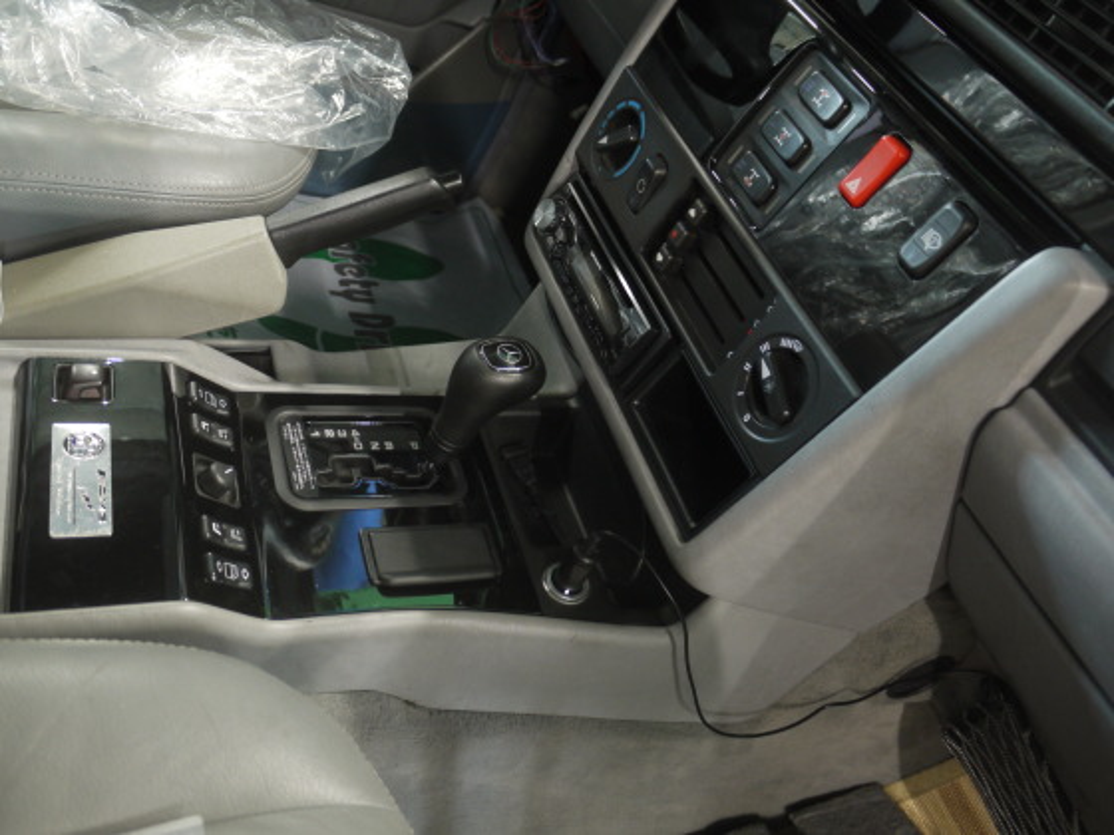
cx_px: 557
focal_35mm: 28
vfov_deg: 49.7
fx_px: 901
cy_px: 418
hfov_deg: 63.4
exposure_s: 1/8
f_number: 3.5
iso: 400
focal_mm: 14
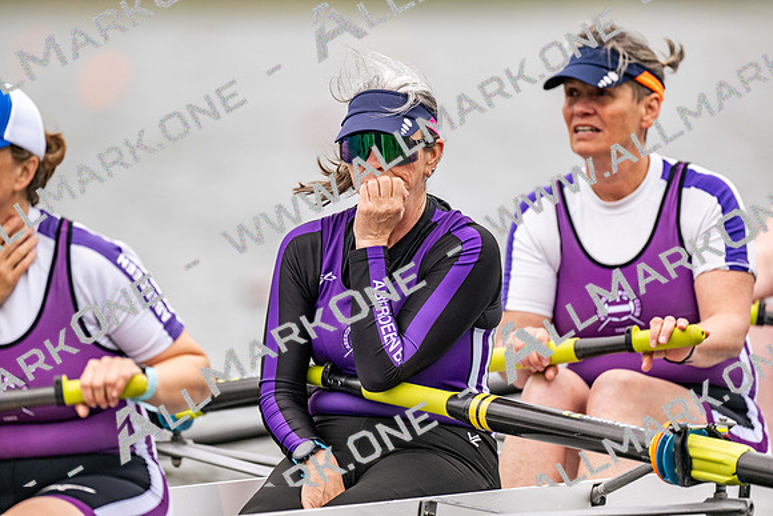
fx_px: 12886
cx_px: 386
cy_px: 258
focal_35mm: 600
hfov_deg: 3.4
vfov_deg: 2.3
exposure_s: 1/2500
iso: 450
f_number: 4
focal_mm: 600
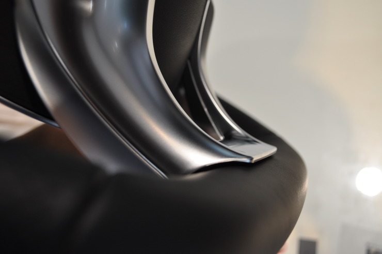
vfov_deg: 36.8
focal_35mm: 36
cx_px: 191
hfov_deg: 53.2
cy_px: 127
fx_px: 381
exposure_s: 1/80
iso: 400
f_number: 4.5
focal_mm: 24
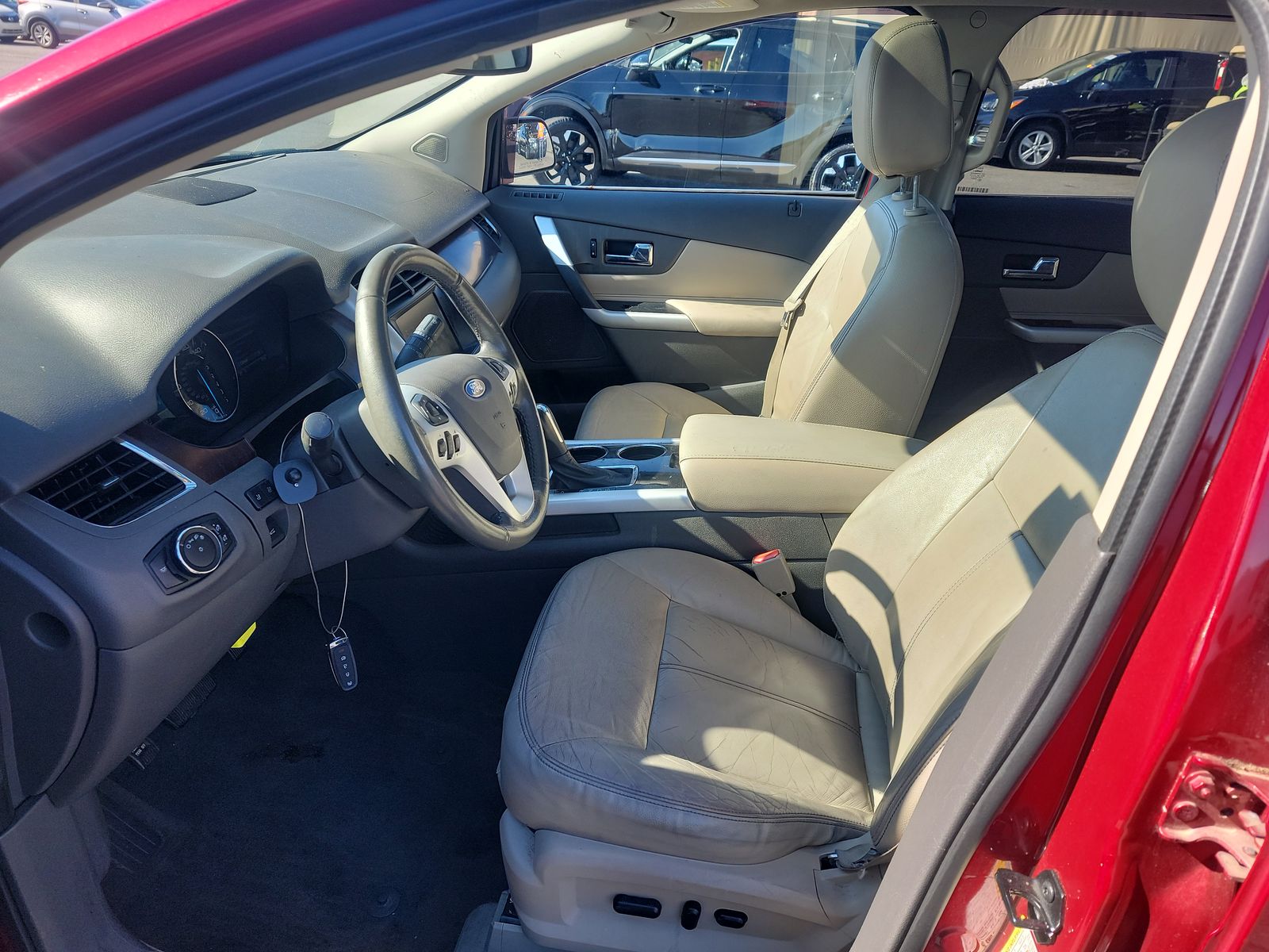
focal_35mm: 24
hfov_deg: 71.6
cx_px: 634
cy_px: 476
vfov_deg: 56.8
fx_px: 880
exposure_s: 1/191
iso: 50
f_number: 1.8
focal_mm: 6.7
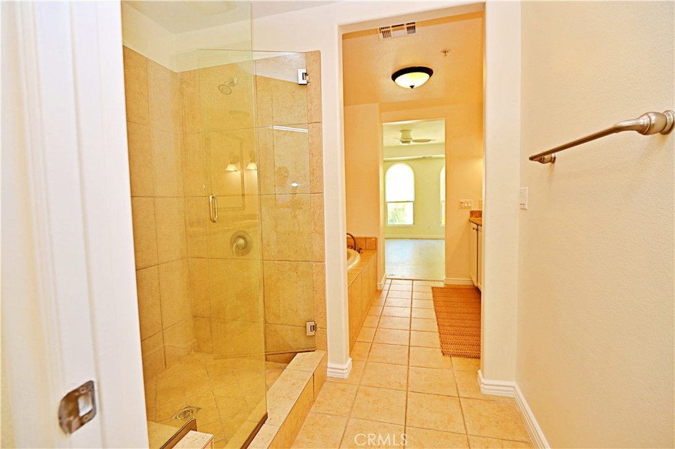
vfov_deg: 73.7
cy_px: 224
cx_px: 338
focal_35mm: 16
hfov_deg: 96.8
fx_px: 300
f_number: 4
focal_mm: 16
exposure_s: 1/60
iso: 280
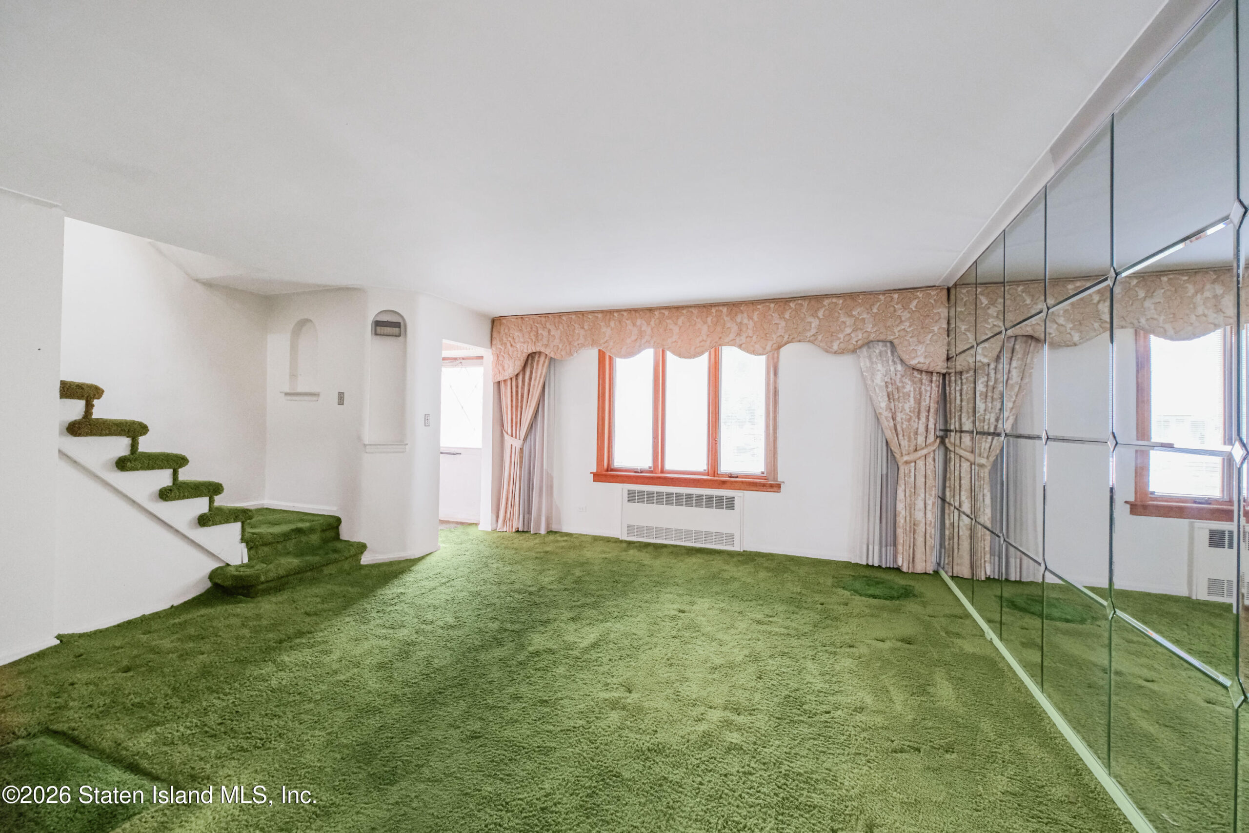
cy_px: 416
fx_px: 520
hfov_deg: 100.4
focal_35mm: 15
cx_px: 624
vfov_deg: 77.3
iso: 2000
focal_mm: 10
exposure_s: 1/40
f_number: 5
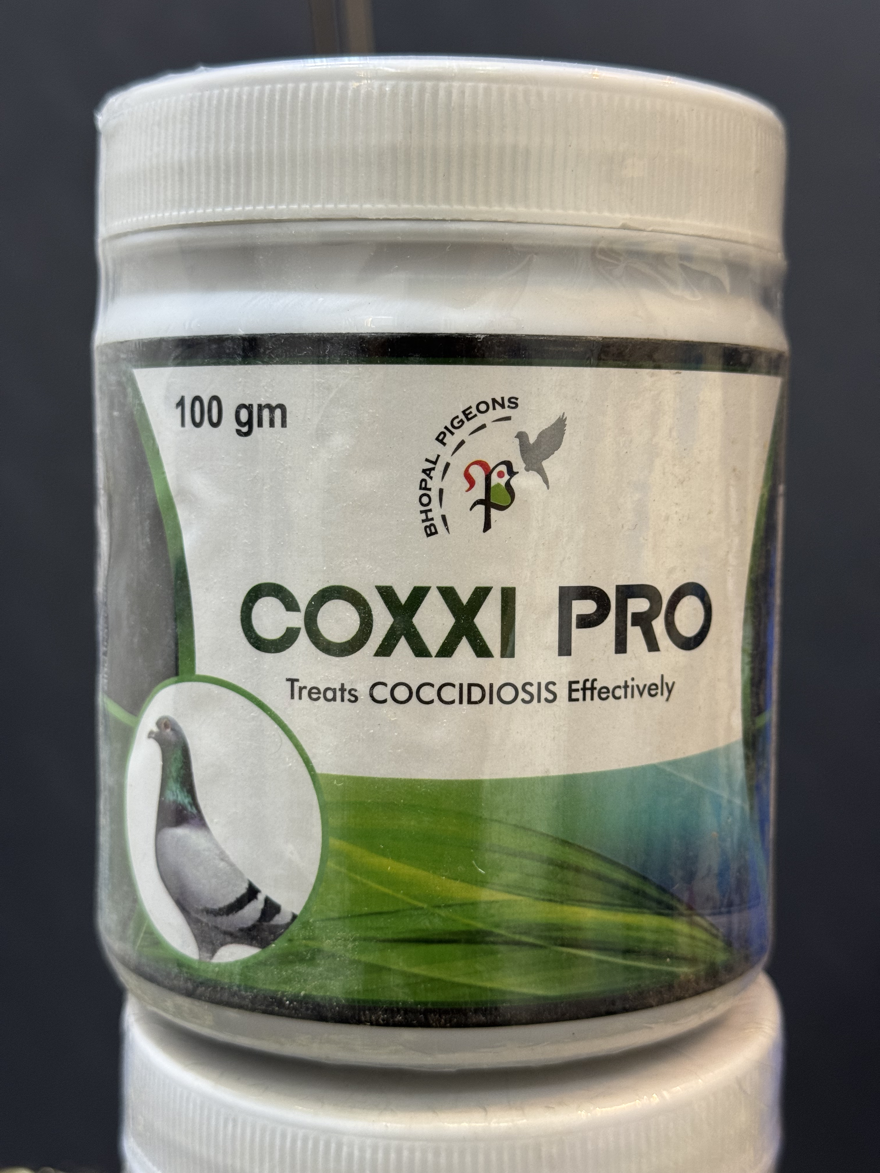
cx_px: 440
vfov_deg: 39.7
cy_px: 586
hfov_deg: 30.3
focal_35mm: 48
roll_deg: +4.7
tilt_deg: -5.5
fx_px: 1627
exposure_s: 1/50
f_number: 1.78
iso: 160
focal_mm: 6.76
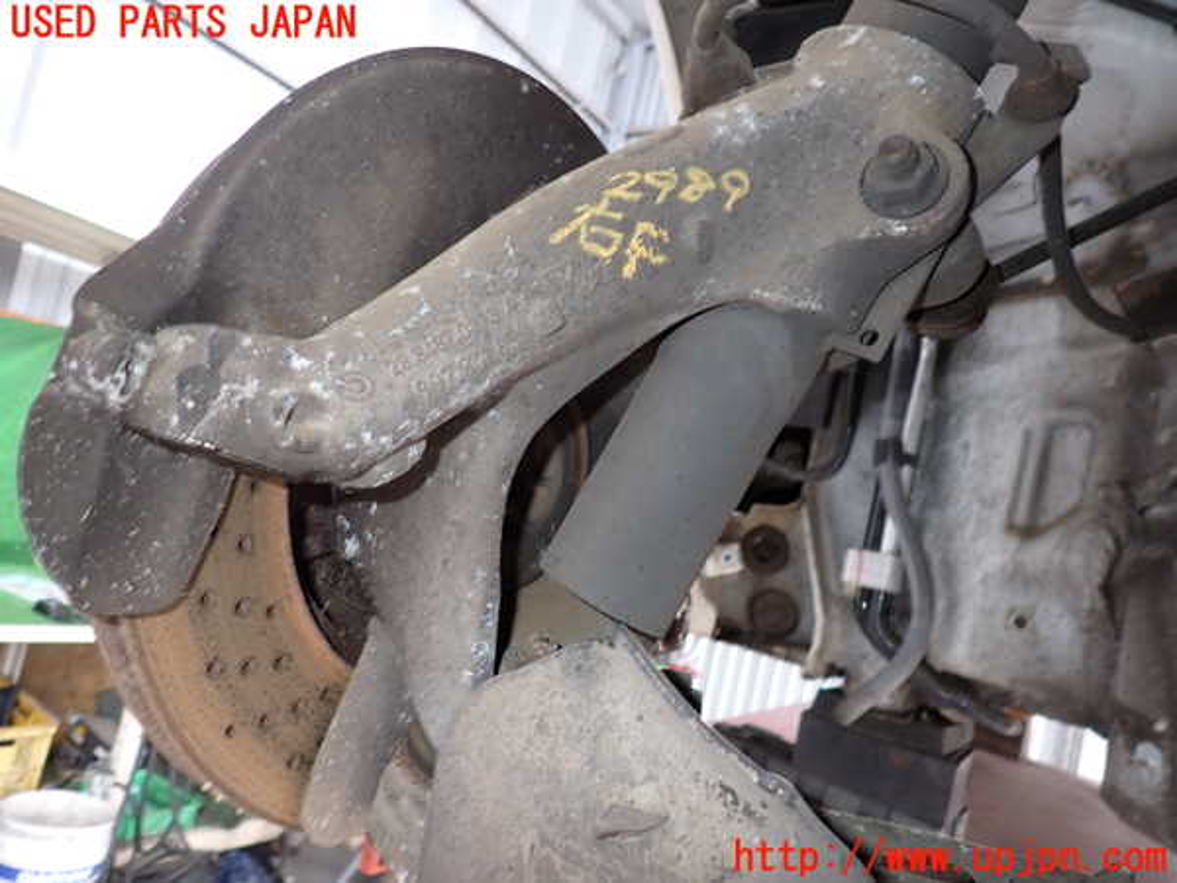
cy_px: 442
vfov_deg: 54.9
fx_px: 850
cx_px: 588
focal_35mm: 25
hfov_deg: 69.4
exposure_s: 1/30
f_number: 2
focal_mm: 4.5
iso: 200
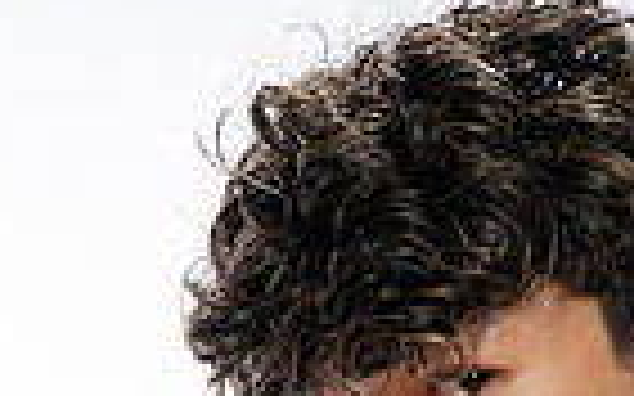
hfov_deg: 13.3
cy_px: 922
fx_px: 2694
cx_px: 544
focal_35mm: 156
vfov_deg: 7.8
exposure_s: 1/250
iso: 1250
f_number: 9
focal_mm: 48
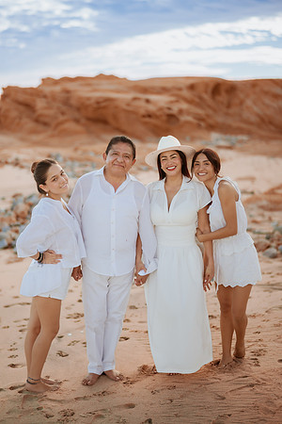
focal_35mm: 58
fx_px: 681
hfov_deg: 23.4
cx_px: 141
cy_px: 212
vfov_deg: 34.5
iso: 200
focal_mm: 58
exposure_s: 1/4000
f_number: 1.4
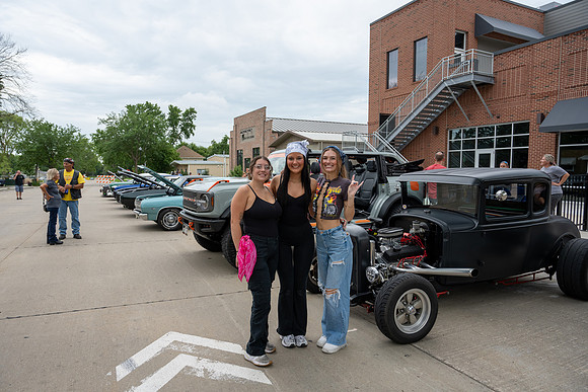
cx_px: 294
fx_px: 392
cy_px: 196
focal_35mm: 24
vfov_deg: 53.2
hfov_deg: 73.7
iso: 320
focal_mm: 24
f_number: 6.3
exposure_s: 1/200
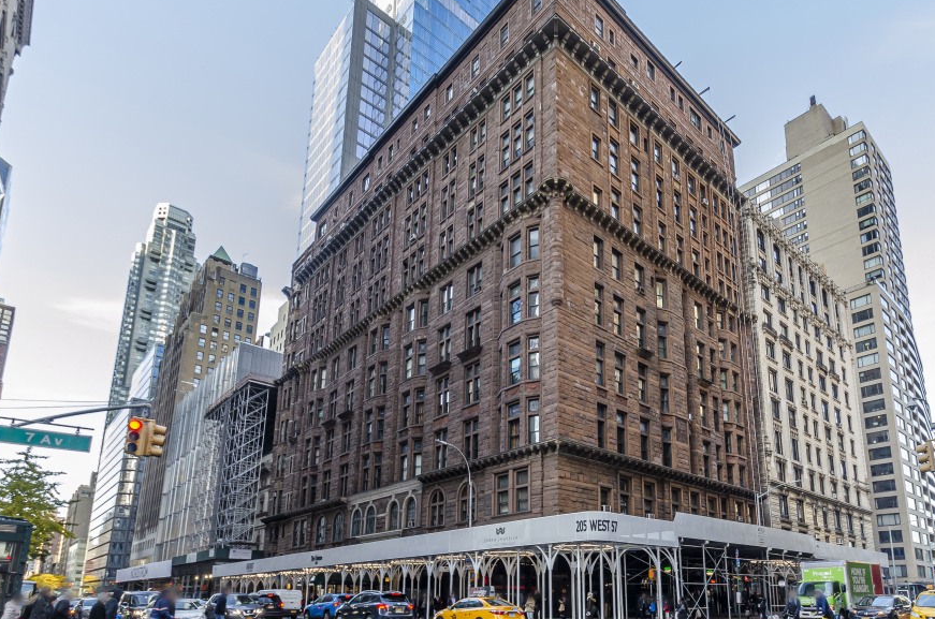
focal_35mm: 19
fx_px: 492
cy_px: 282
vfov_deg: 64.2
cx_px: 543
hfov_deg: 86.3
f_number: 8
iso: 400
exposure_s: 1/80
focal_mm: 10
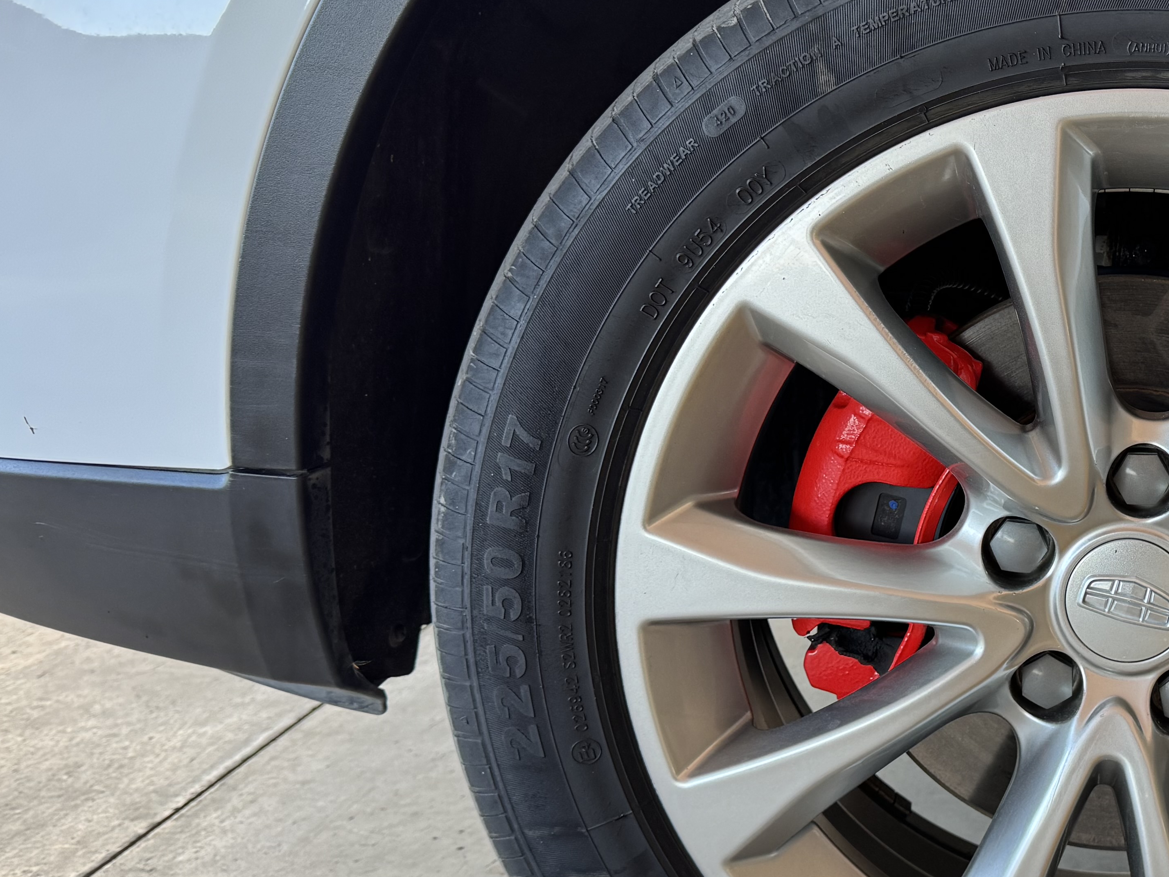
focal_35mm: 48
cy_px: 429
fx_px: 1621
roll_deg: -1.5
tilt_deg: -8.5
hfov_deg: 37.0
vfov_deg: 30.3
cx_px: 1061
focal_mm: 6.76
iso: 125
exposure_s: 1/121
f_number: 1.78
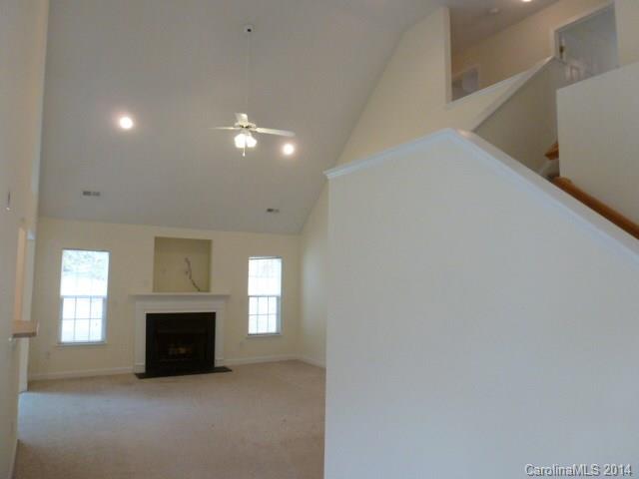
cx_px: 320
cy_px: 240
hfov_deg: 71.6
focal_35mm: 24
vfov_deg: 56.8
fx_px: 443
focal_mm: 4.3
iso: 400
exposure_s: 1/60
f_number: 3.3
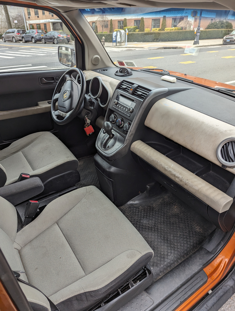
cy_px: 156
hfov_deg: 56.9
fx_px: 217
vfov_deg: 71.5
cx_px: 118
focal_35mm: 24
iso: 28
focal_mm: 6.81
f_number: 1.85
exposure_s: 1/150
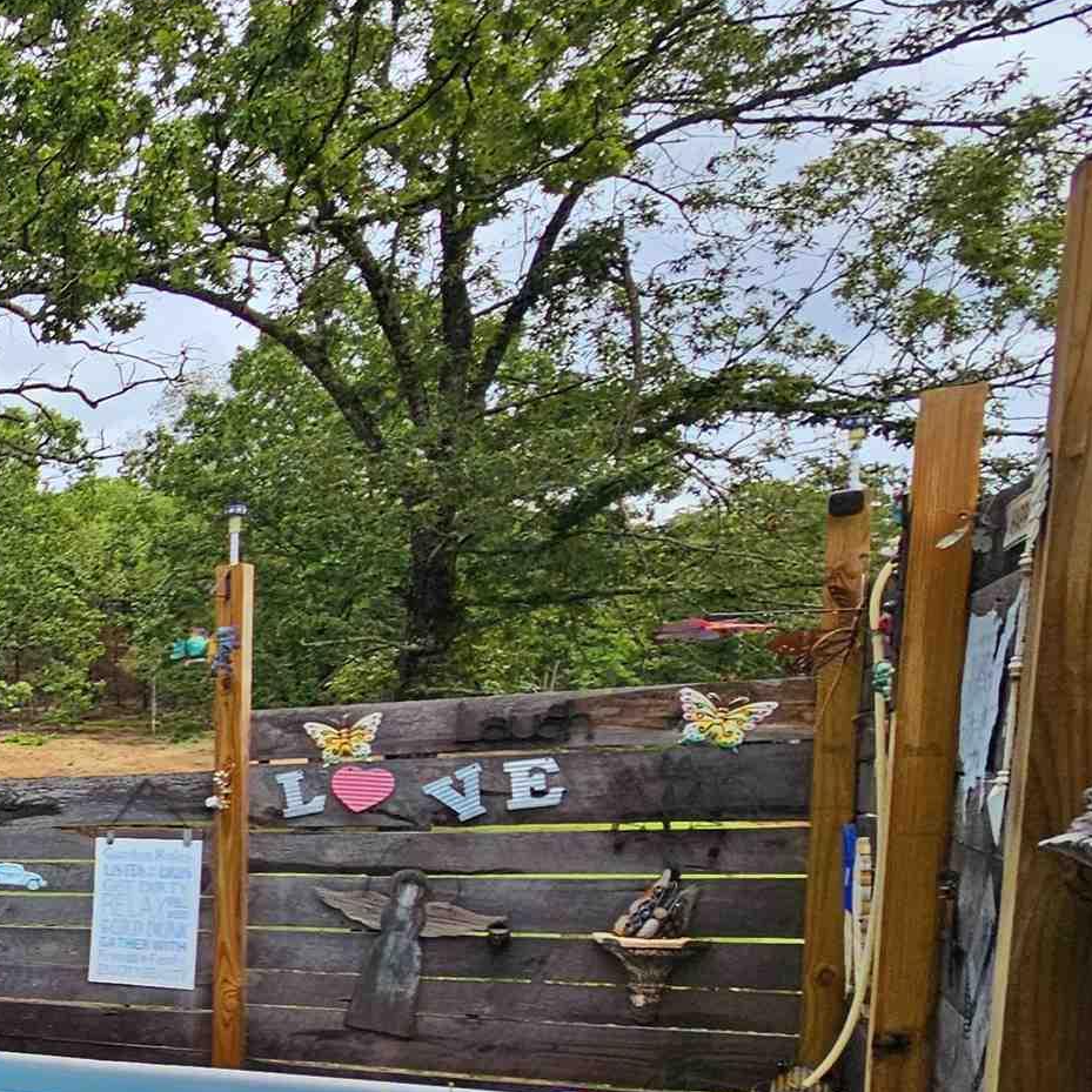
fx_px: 1356
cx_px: -654
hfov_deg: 26.4
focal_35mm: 38
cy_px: 909
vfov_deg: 41.5
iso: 50
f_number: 2.2
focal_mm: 2.2
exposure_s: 1/1667
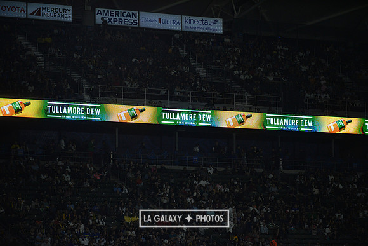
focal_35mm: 180
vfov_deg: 7.6
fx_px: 1840
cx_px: 184
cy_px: 123
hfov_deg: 11.4
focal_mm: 180
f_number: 2.8
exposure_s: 1/3200
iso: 1600
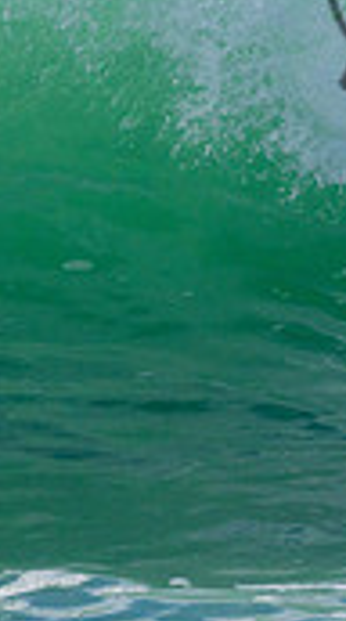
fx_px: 46498
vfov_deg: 0.8
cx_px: 696
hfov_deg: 0.4
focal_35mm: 2834
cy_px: 2
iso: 1000
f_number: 11
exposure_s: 1/2000
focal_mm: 800
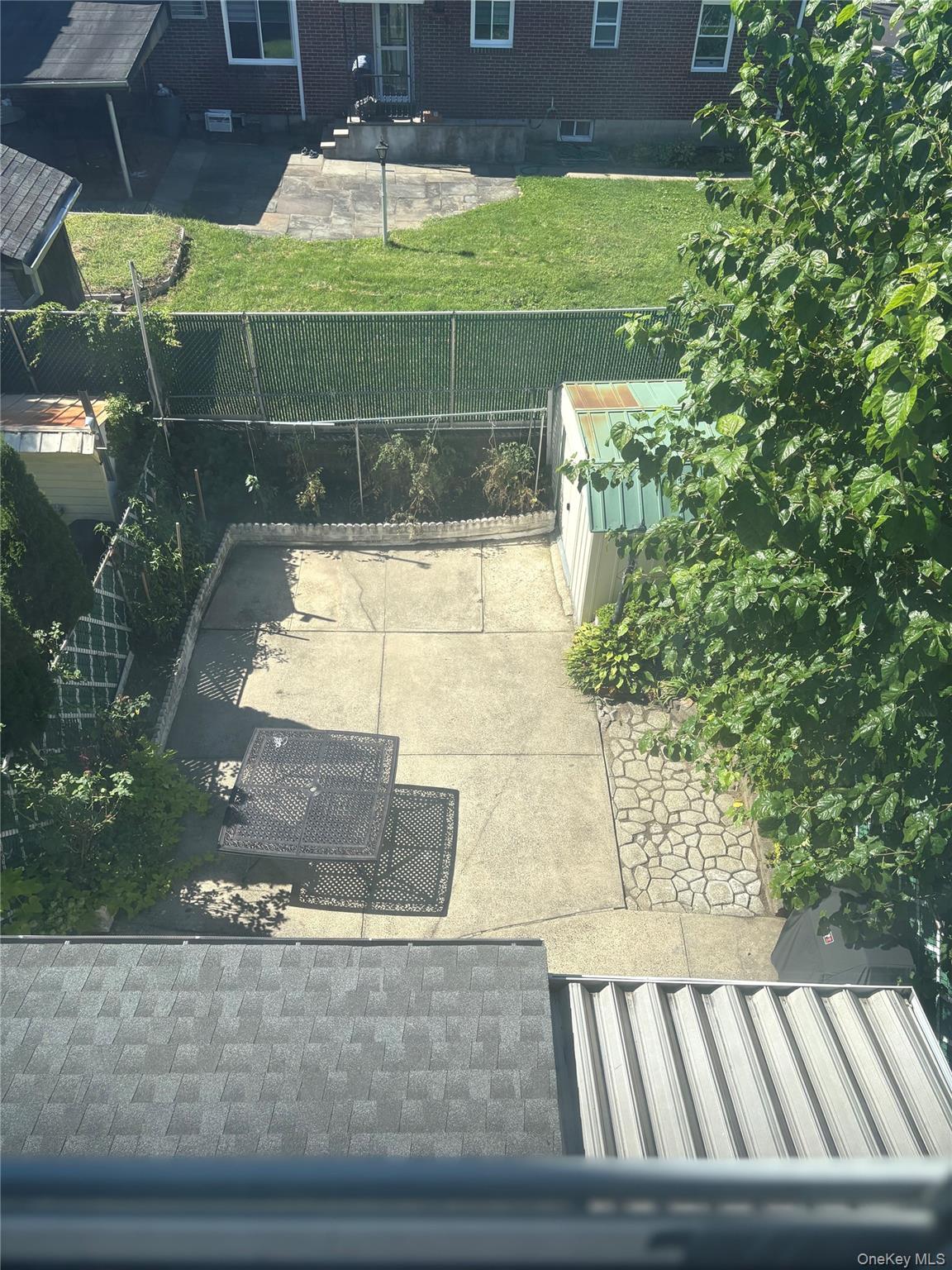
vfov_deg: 67.3
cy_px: 635
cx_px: 476
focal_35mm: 26
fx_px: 953
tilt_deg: -42.9
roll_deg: -2.1
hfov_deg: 53.1
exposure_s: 1/1484
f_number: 1.6
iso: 50
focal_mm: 5.96
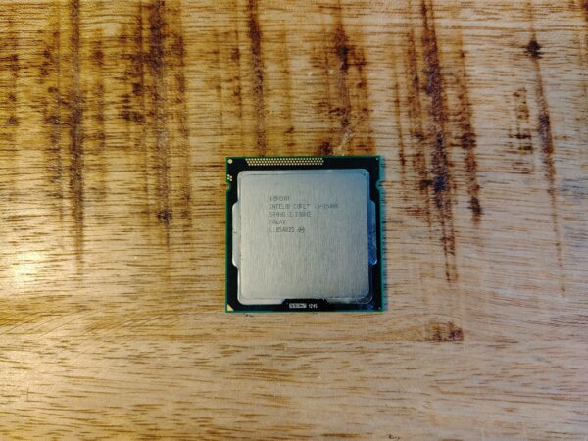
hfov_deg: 67.3
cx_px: 294
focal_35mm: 26
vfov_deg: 53.1
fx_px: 442
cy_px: 220
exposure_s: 1/100
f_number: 1.8
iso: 150
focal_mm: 4.81
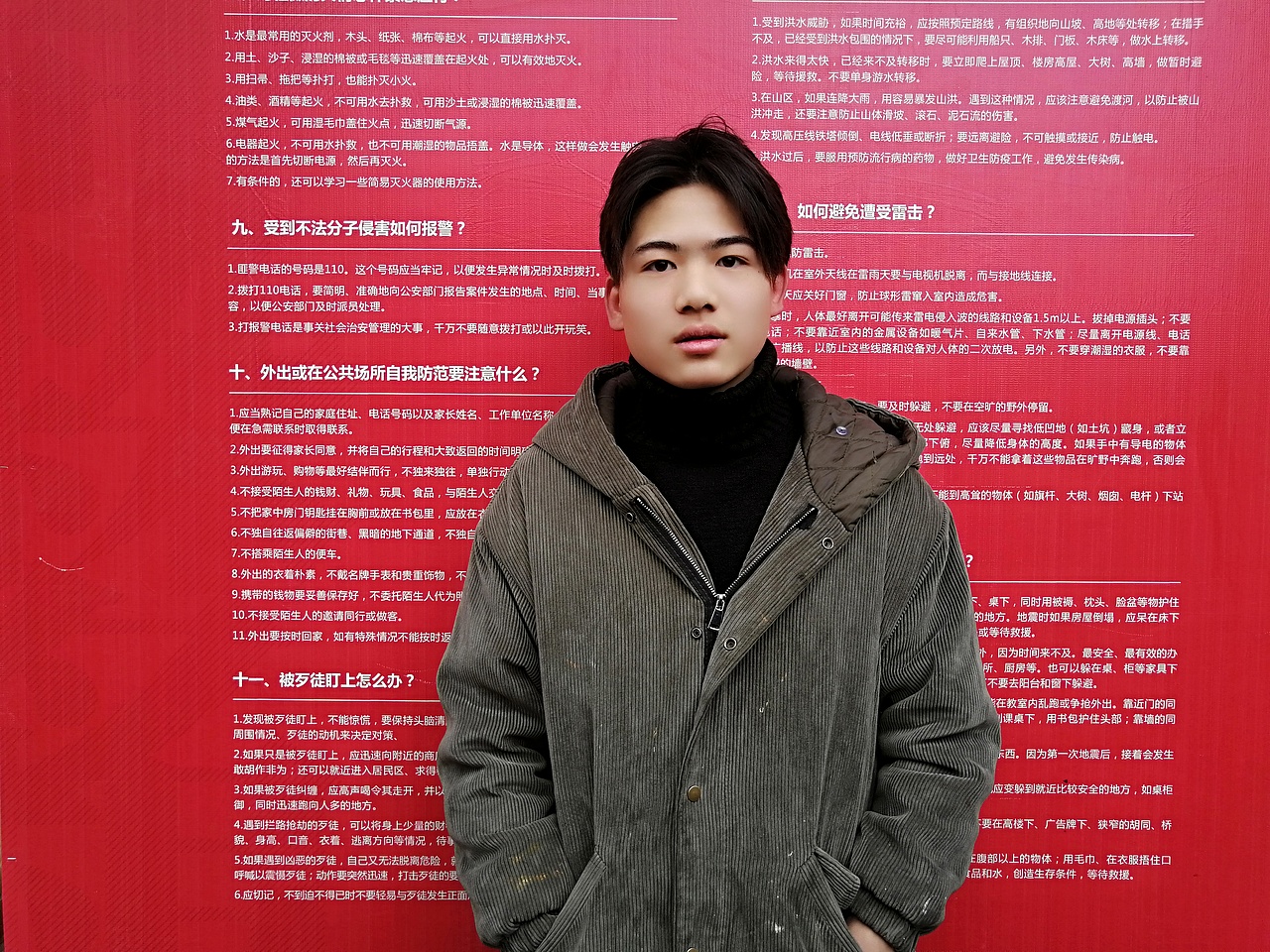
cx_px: 635
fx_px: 991
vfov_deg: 51.4
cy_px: 476
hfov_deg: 65.3
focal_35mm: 27
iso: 64
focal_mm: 3.95
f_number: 1.8
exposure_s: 1/100
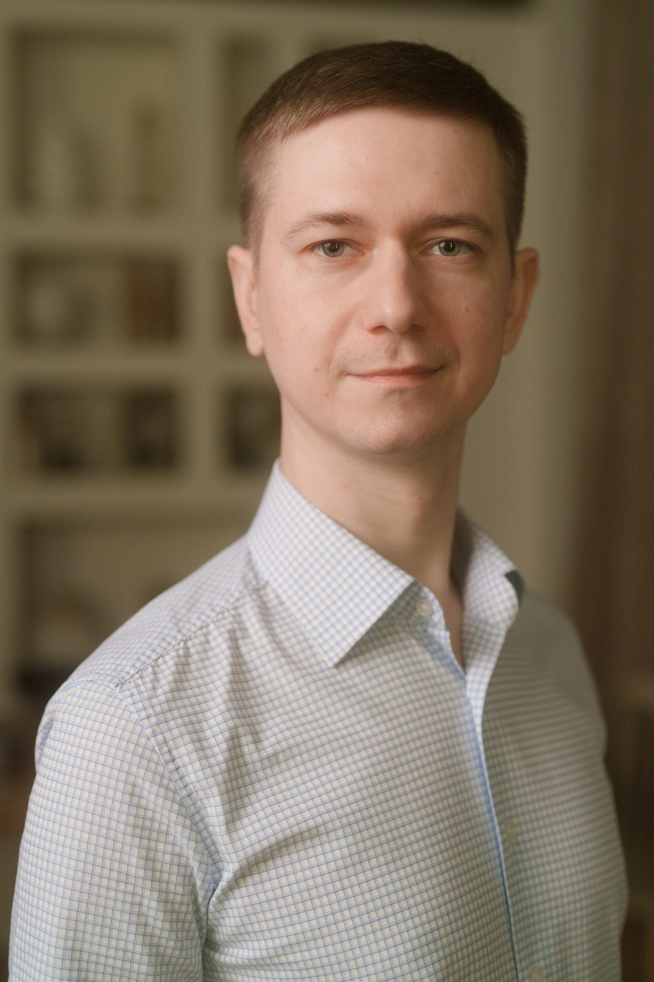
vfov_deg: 39.6
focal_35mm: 50
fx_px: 1362
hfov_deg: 27.0
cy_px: 491
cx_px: 327
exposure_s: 1/160
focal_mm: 50
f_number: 2.2
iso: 1000
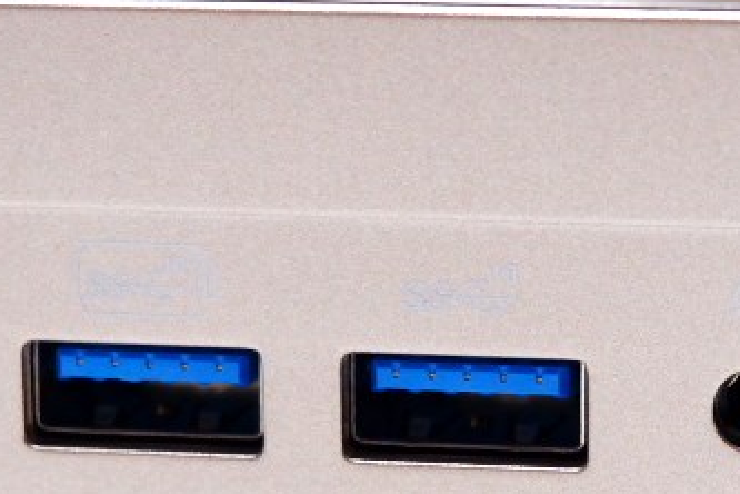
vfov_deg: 7.3
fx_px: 3885
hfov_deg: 10.9
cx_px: 467
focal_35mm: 189
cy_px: 374
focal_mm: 28
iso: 500
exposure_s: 1/42
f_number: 4.5
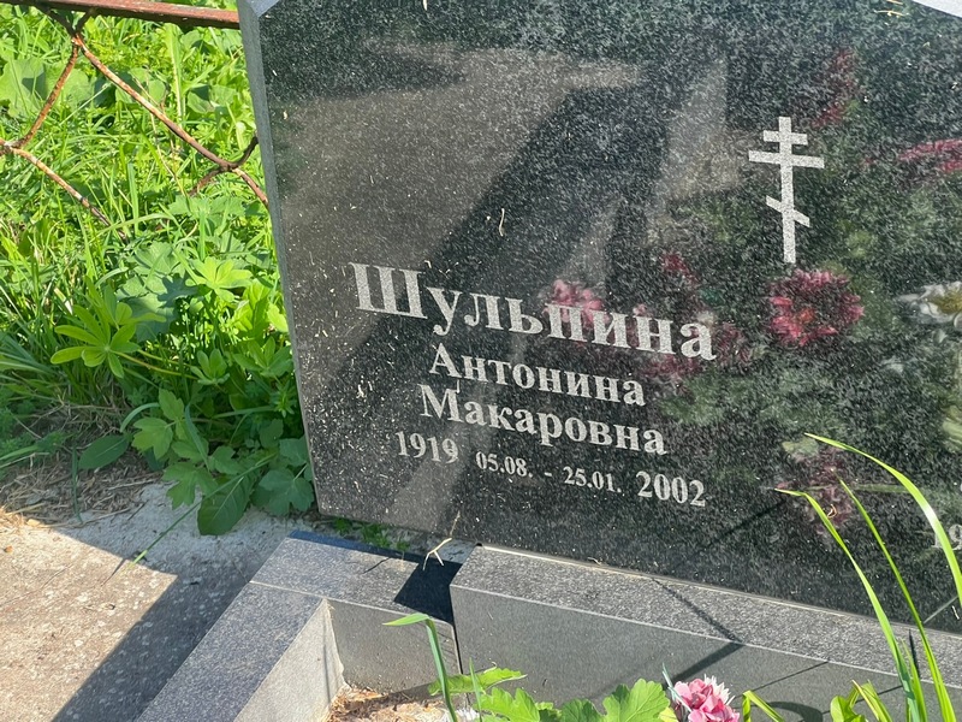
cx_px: 481
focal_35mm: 77
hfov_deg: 25.3
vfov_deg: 19.1
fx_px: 2140
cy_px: 361
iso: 32
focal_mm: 9
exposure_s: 1/146
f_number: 2.8
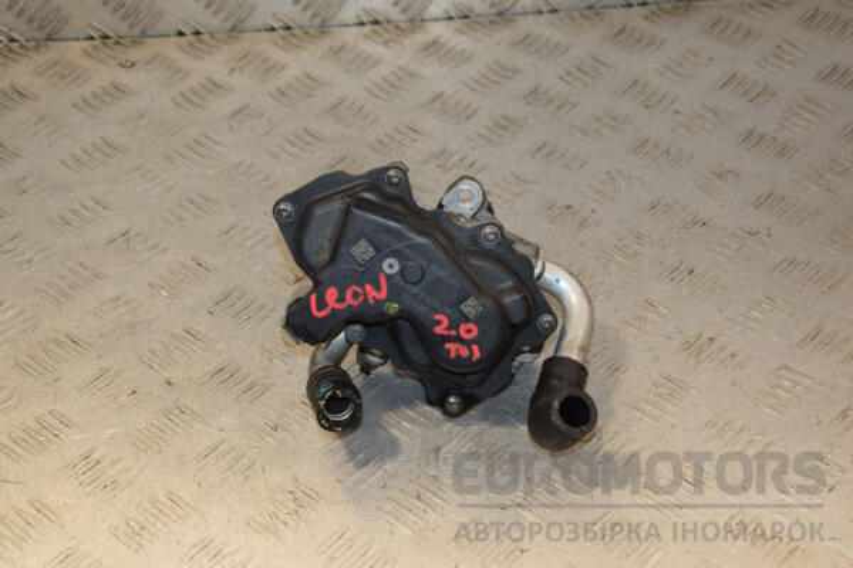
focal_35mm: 72
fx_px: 1706
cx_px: 426
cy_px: 284
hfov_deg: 28.1
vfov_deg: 18.9
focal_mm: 48
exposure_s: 1/200
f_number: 7.1
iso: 800
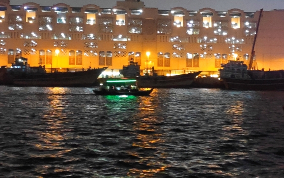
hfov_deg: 32.5
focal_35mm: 63
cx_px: 148
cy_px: 45
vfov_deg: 20.5
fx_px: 488
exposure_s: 1/20
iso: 2943
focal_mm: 3.94
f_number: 1.9
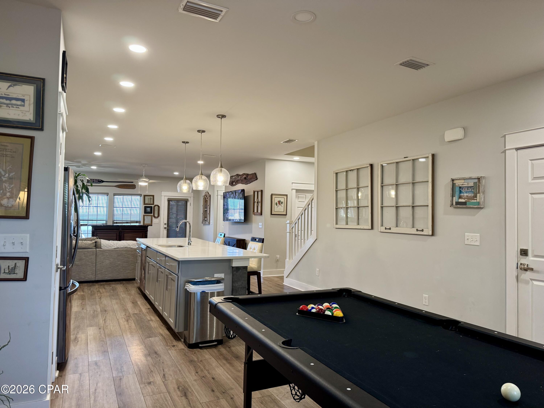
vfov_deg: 56.8
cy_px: 204
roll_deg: -1.7
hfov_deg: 71.6
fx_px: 377
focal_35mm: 24
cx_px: 272
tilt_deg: +2.1
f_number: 1.78
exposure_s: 1/60
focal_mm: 6.76
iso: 160
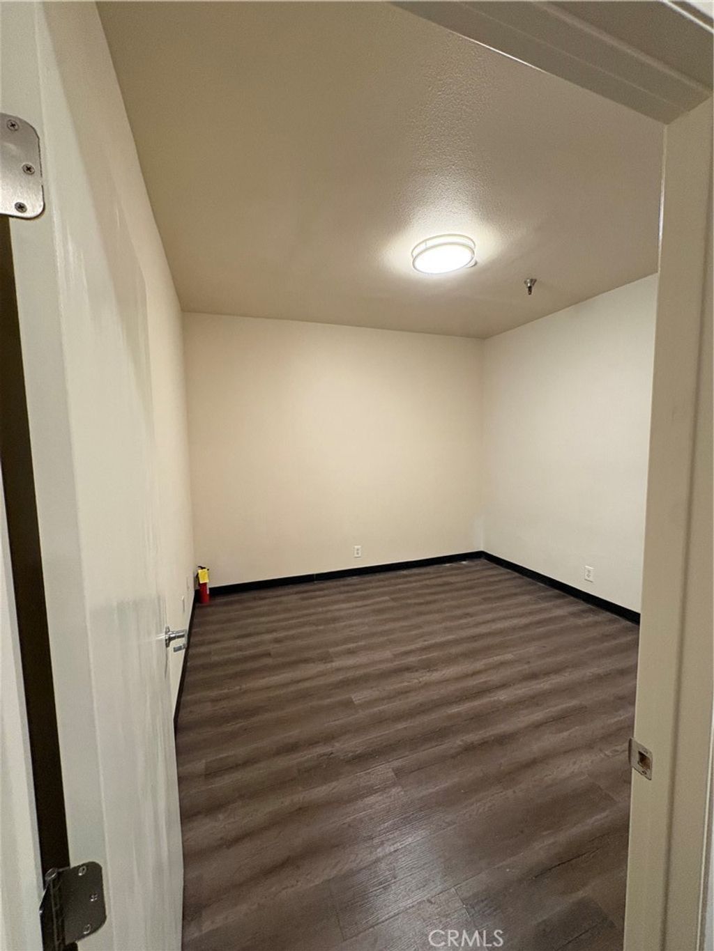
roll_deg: +0.9
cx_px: 357
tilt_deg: -4.2
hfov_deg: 85.7
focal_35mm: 14
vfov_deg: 102.1
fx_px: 385
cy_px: 476
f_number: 2.2
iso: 400
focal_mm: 2.22
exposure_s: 1/60
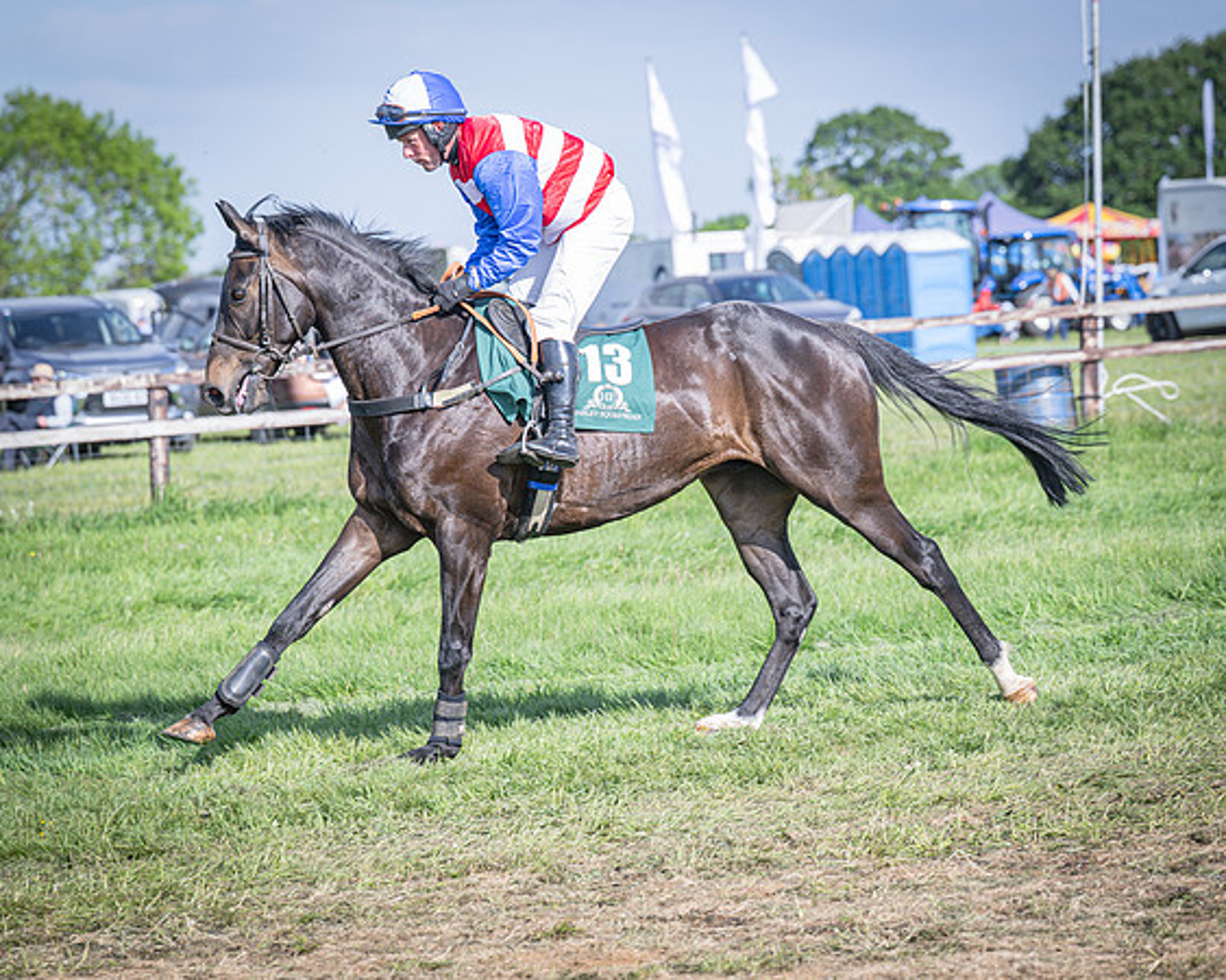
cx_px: 662
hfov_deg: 14.1
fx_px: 4972
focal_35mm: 137
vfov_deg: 11.3
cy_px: 526
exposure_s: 1/1600
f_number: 3.5
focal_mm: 100
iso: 200
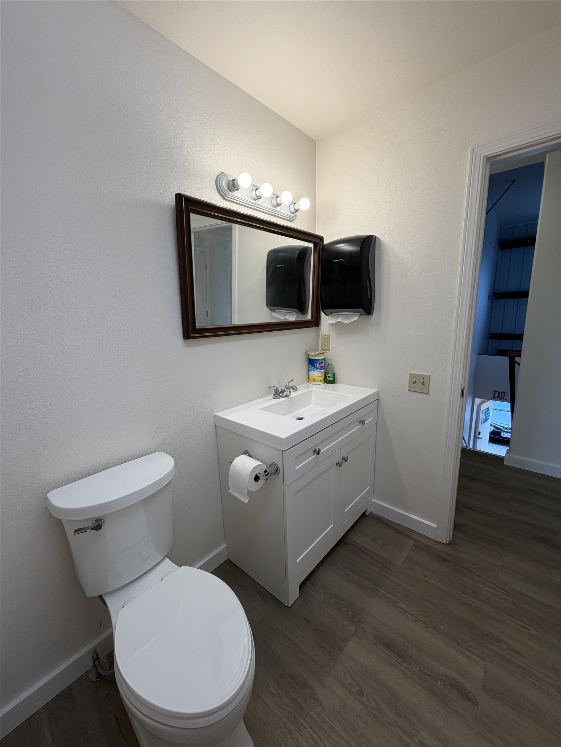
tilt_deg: -11.8
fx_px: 303
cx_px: 280
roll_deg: +1.2
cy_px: 374
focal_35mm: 14
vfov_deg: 102.1
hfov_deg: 85.7
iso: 64
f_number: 2.2
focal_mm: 2.22
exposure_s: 1/120
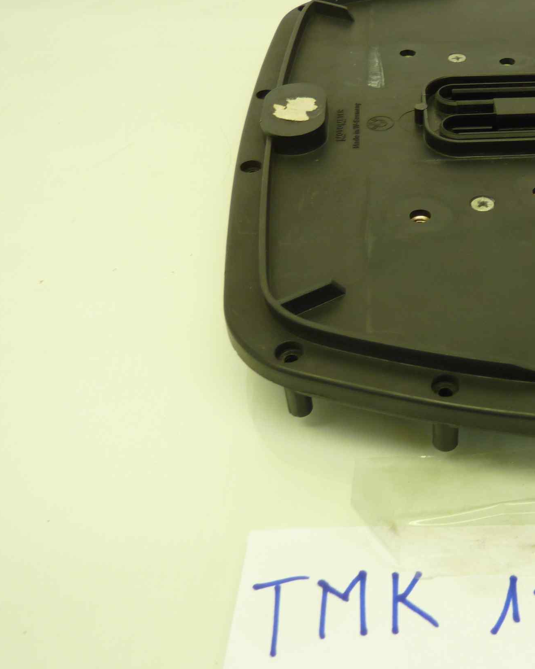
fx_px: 752
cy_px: 305
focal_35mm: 38
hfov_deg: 37.3
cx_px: 454
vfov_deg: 47.9
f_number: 3.3
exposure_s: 1/25
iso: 80
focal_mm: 4.1
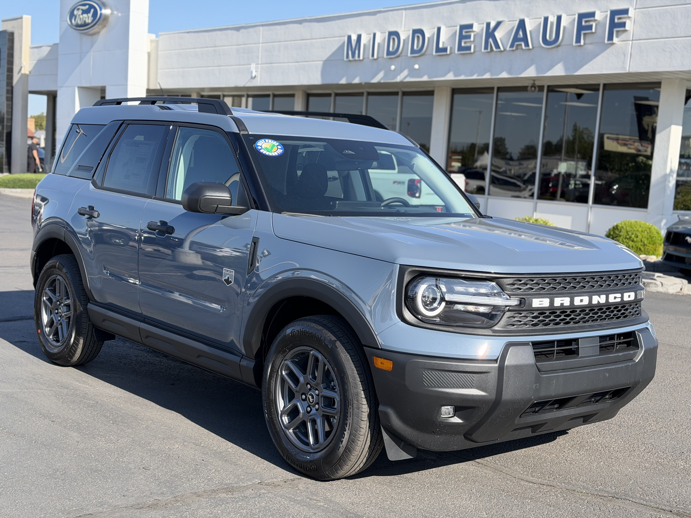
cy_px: 259
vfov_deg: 30.3
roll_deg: -1.9
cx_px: 346
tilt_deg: -4.9
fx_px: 958
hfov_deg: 39.7
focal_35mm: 48
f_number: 1.78
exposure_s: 1/1838
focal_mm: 6.76
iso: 64
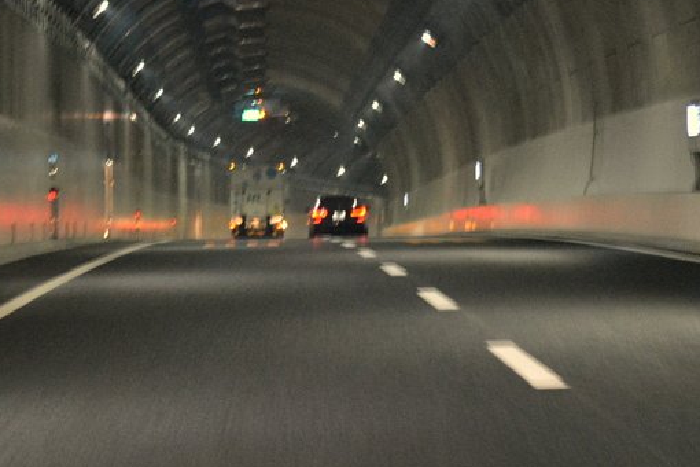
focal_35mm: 194
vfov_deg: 7.0
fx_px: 3775
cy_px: -75
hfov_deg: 10.6
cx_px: 253
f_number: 4
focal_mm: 55
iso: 3200
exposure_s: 1/30
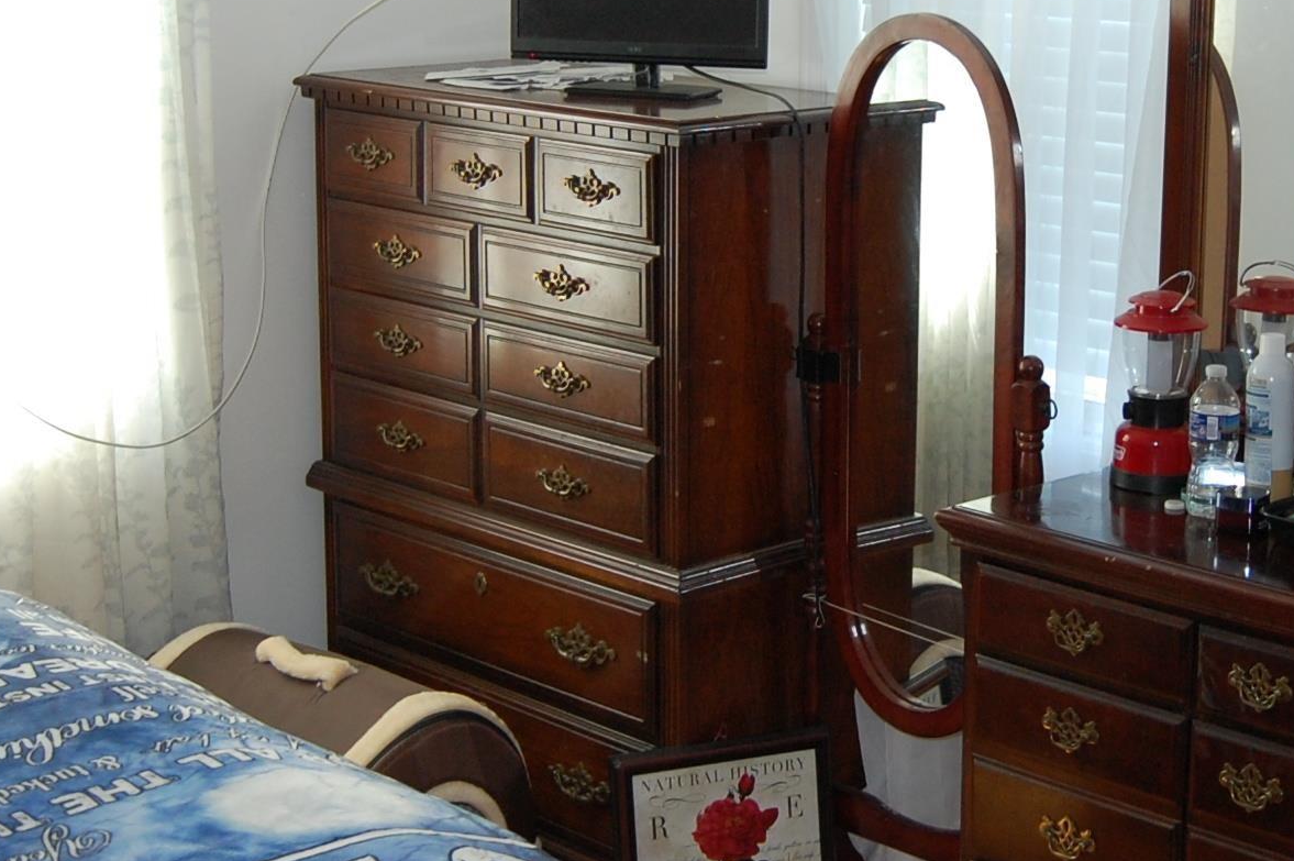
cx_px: 920
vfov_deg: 19.6
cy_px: 256
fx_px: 2478
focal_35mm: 69
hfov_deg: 28.9
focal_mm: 18
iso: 400
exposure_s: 1/60
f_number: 3.5
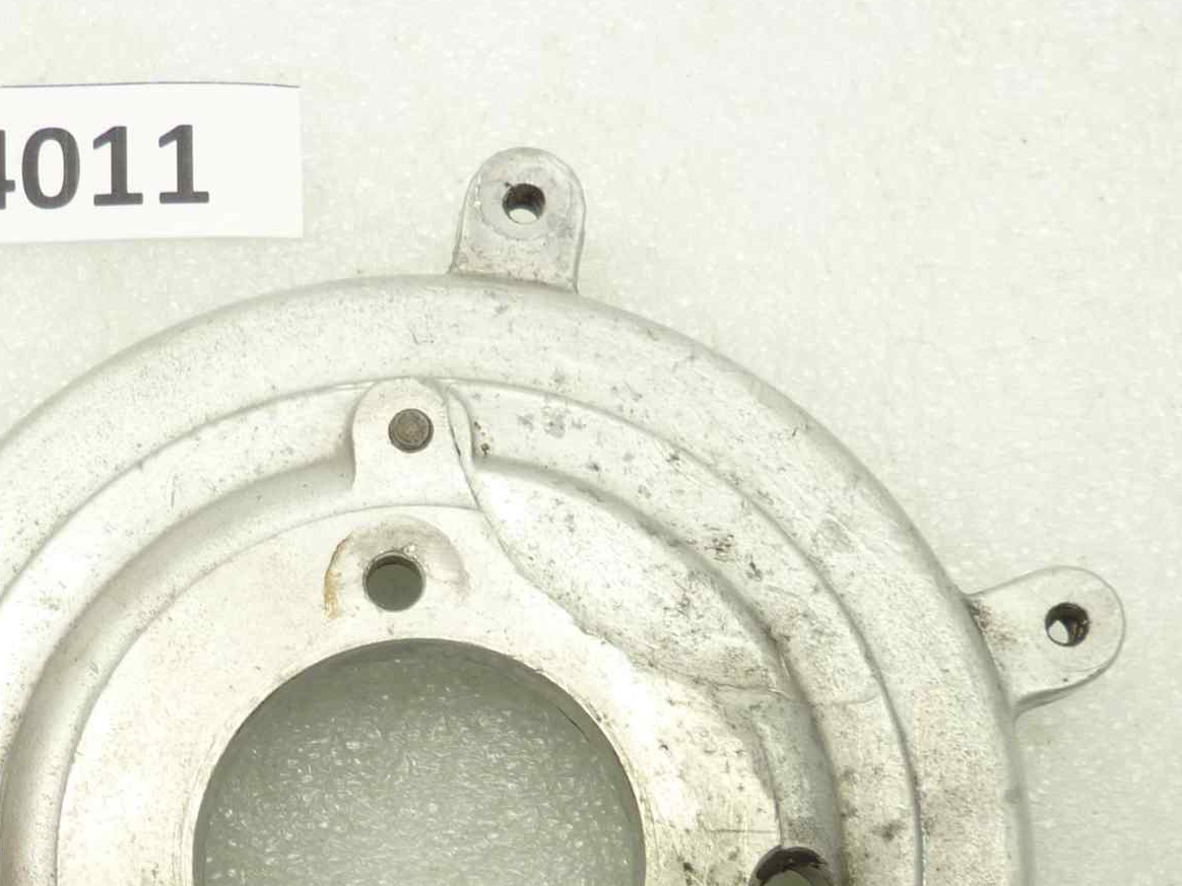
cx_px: 394
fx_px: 1878
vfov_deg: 25.4
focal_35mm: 55
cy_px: 863
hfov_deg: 34.6
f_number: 3.3
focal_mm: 4.1
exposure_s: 1/13
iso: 80
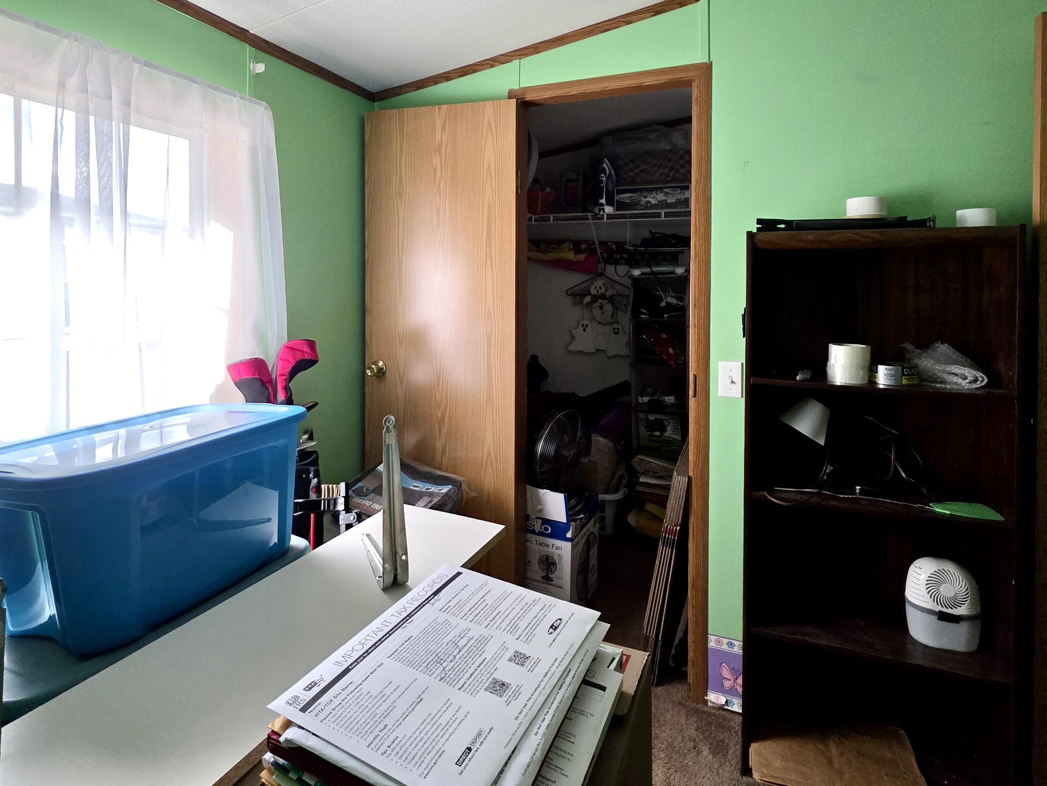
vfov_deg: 89.9
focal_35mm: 13
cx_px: 524
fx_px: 393
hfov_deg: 106.2
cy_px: 393
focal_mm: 2.2
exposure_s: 1/359
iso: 400
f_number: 1.9
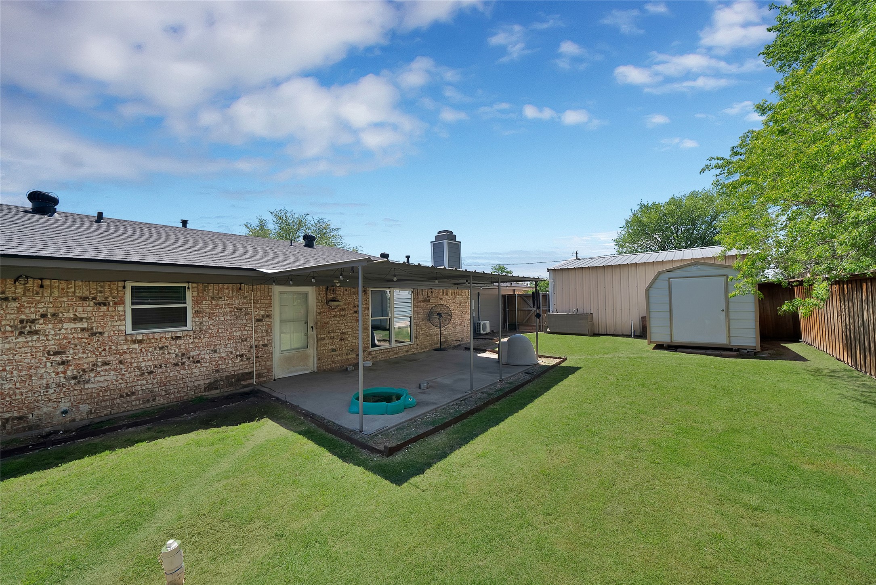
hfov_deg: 112.6
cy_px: 292
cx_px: 438
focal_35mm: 12
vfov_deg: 90.1
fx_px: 292
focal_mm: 12
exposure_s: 1/320
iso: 640
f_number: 9
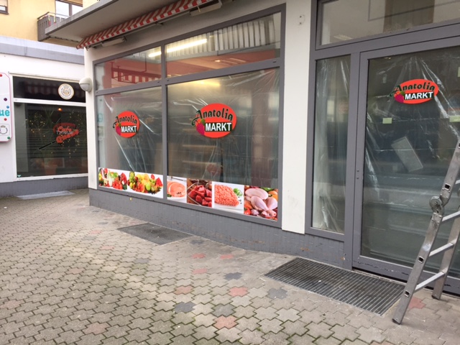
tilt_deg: -6.9
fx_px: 385
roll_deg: -1.3
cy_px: 172
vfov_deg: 48.2
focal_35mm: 29
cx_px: 230
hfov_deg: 61.7
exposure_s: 1/100
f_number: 2.2
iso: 50
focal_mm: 4.15
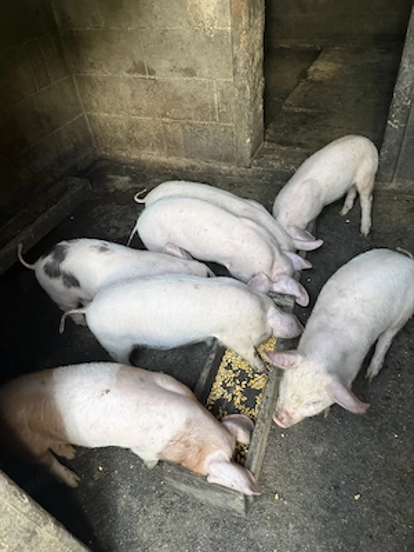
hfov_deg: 56.8
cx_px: 207
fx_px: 383
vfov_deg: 71.6
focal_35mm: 24
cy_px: 276
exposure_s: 1/60
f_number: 1.78
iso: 500
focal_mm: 6.76
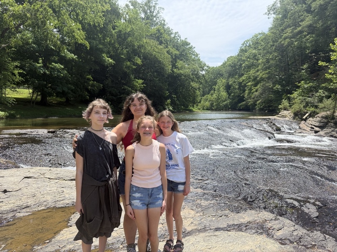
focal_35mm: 24
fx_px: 234
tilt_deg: -4.3
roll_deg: -0.8
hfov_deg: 71.6
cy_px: 126
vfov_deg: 56.8
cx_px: 168
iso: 100
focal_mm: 6.76
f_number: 1.78
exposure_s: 1/3425
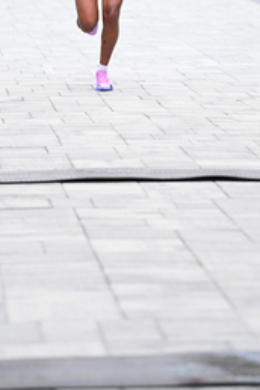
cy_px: -5
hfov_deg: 6.1
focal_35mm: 224
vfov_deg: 9.1
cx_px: 132
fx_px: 2426
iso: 1600
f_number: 2.8
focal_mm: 105
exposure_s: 1/1250
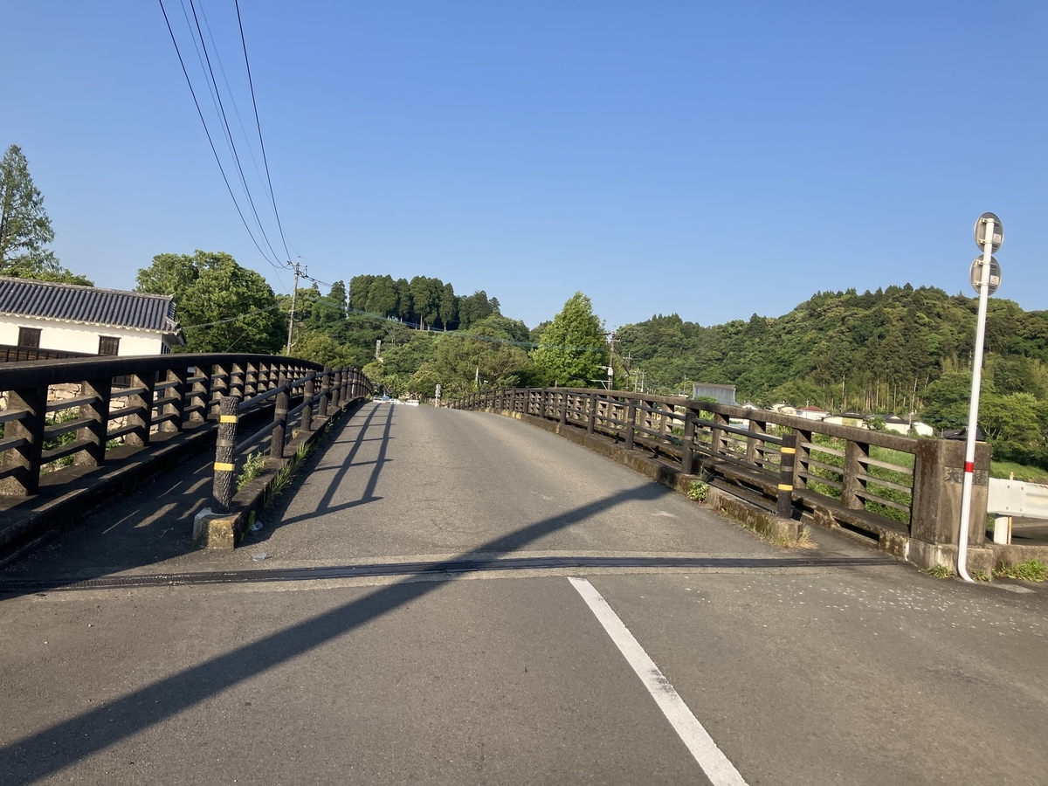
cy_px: 393
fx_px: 848
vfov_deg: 49.7
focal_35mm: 28
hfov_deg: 63.4
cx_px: 524
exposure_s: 1/1279
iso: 32
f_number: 1.8
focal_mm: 3.99
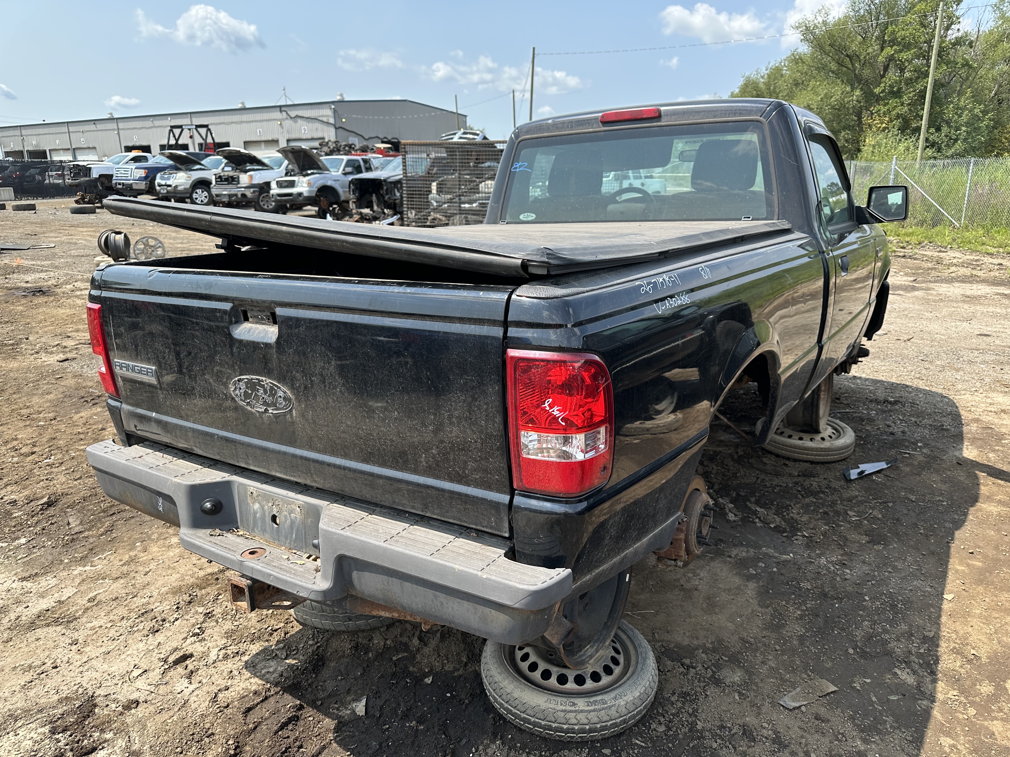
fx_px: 700
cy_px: 378
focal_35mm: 24
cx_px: 505
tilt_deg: -15.5
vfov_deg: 56.8
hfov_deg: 71.6
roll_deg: -0.1
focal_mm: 6.86
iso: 80
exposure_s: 1/1639
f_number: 1.78
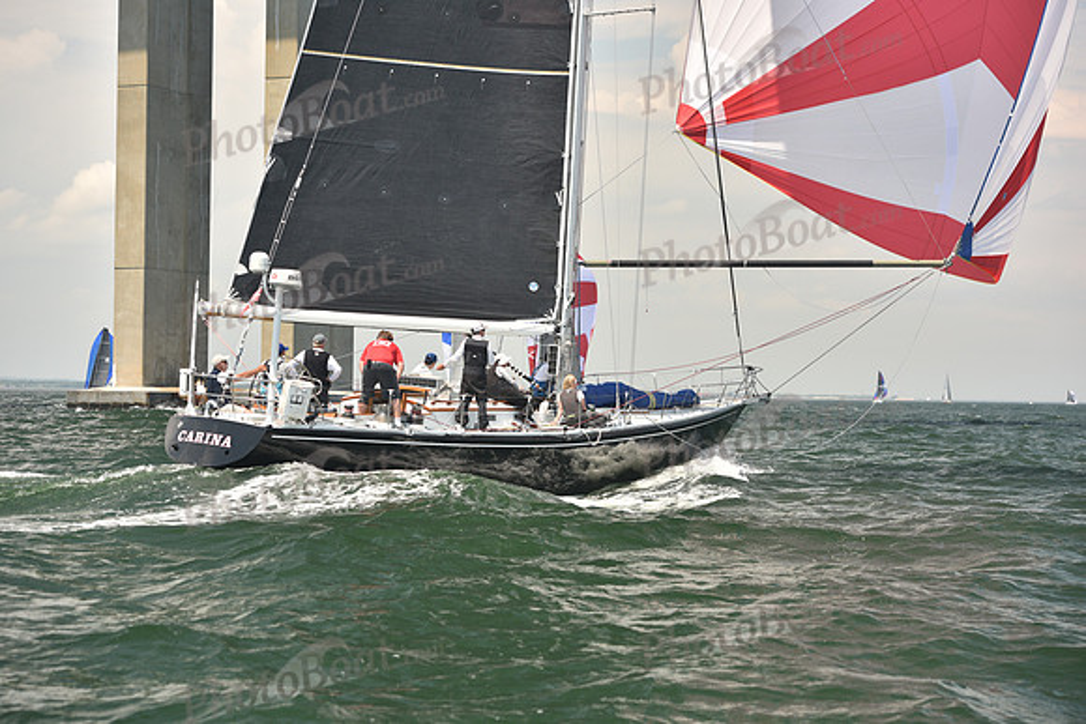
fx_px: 2353
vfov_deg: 17.5
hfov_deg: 26.0
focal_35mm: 78
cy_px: 362
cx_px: 543
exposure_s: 1/640
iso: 250
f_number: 5
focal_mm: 78
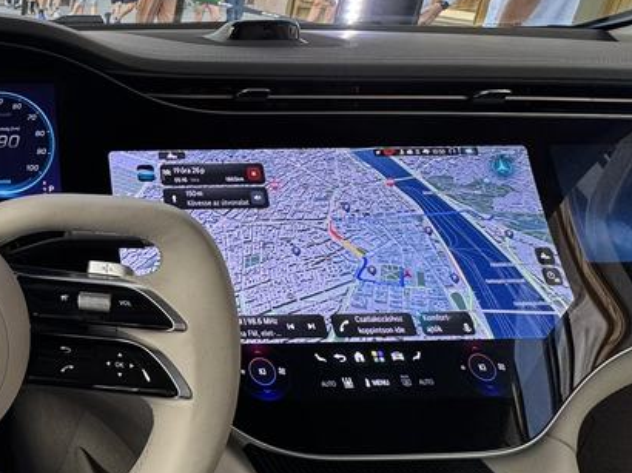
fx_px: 639
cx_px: -119
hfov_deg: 39.1
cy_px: 162
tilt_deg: -19.1
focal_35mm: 35
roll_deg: +1.3
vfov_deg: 40.2
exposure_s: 1/81
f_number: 2.2
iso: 125
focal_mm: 2.22
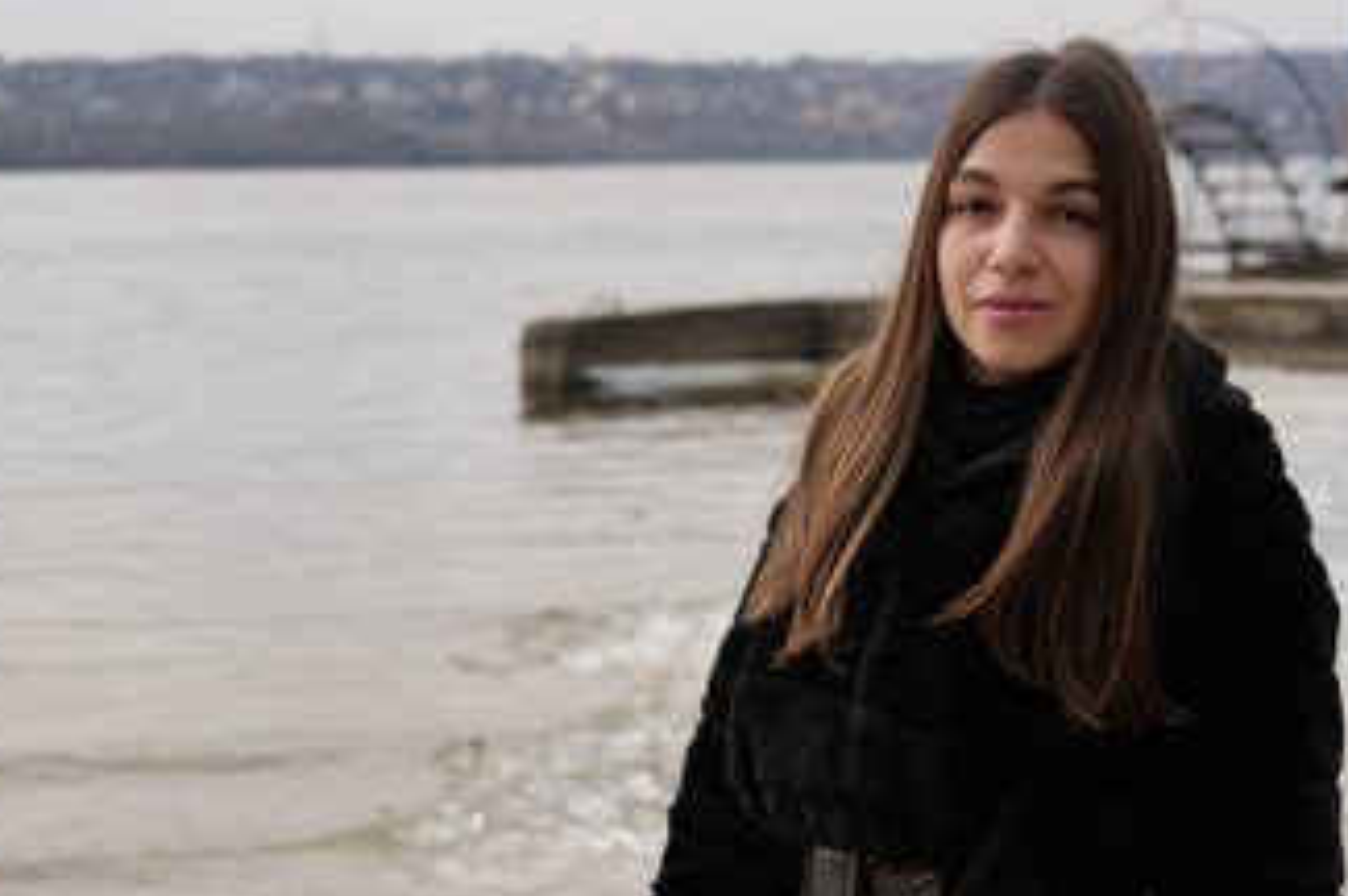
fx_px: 3180
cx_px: 701
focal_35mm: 85
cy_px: 502
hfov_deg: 23.9
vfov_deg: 16.0
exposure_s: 1/800
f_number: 4
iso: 100
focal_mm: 46
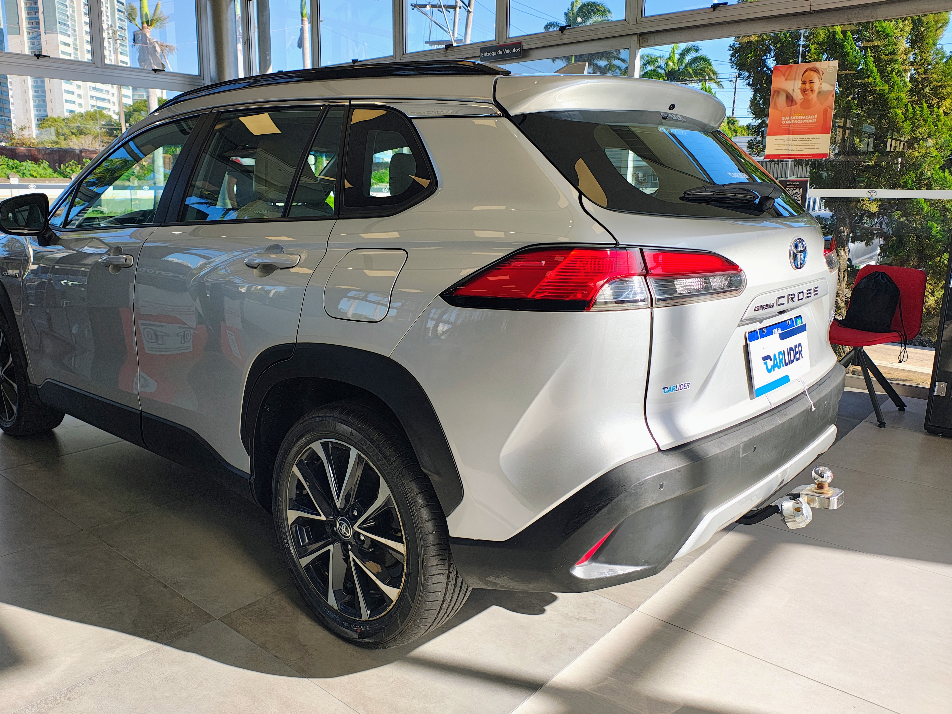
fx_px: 742
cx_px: 438
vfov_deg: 51.3
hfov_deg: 65.2
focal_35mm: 27
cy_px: 368
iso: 100
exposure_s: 1/393
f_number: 1.4
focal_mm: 5.89
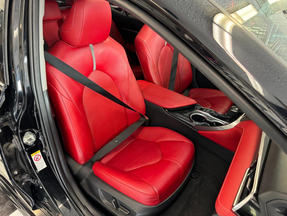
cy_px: 108
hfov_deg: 71.6
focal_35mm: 24
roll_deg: -2.7
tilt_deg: -32.1
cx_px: 144
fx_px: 199
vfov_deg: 56.8
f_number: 1.78
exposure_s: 1/60
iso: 400
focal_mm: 6.76
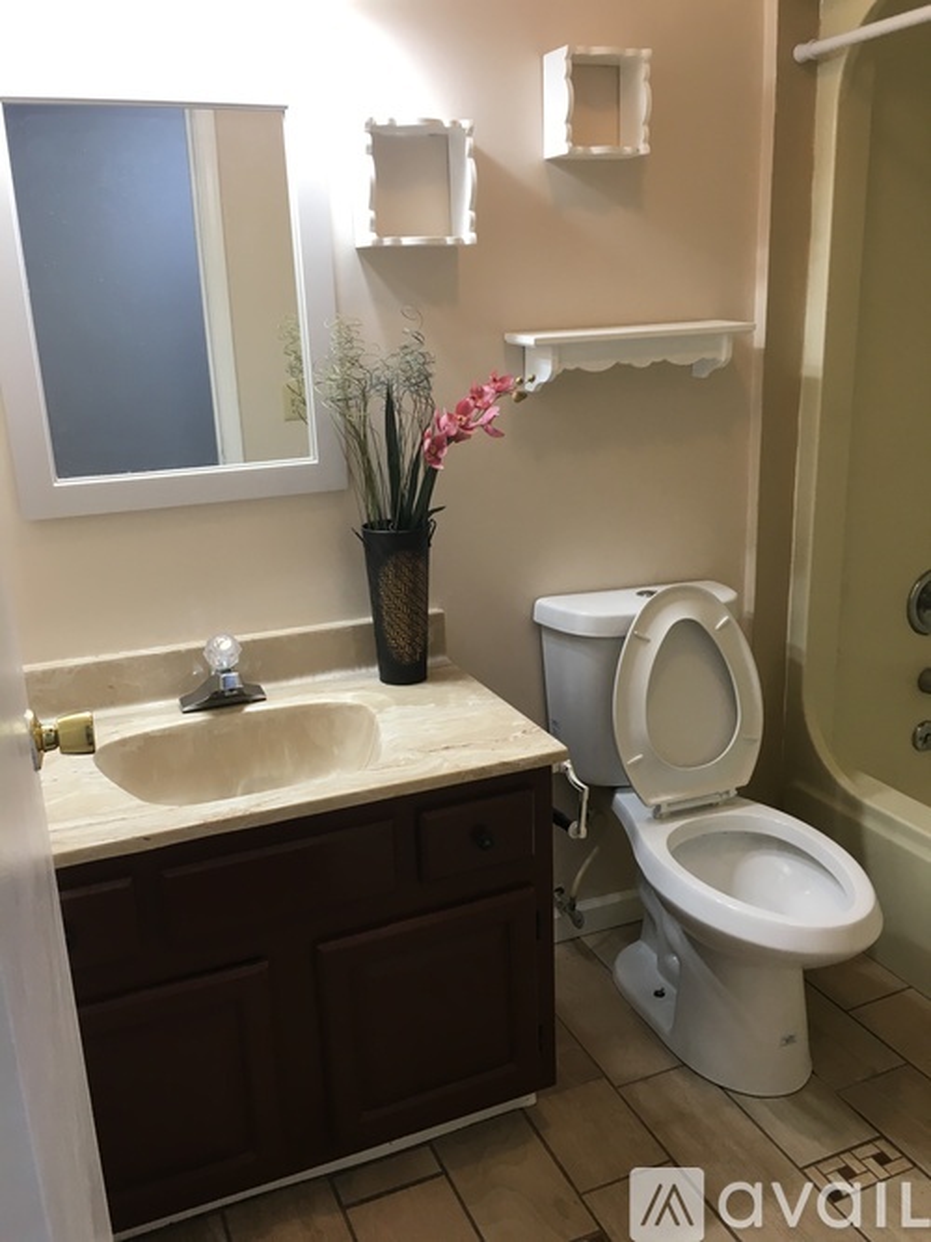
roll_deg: +2.2
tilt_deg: -16.2
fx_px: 1040
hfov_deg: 48.2
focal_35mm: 29
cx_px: 466
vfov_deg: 61.7
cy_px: 621
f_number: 2.2
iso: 50
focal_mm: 4.15
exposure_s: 1/30
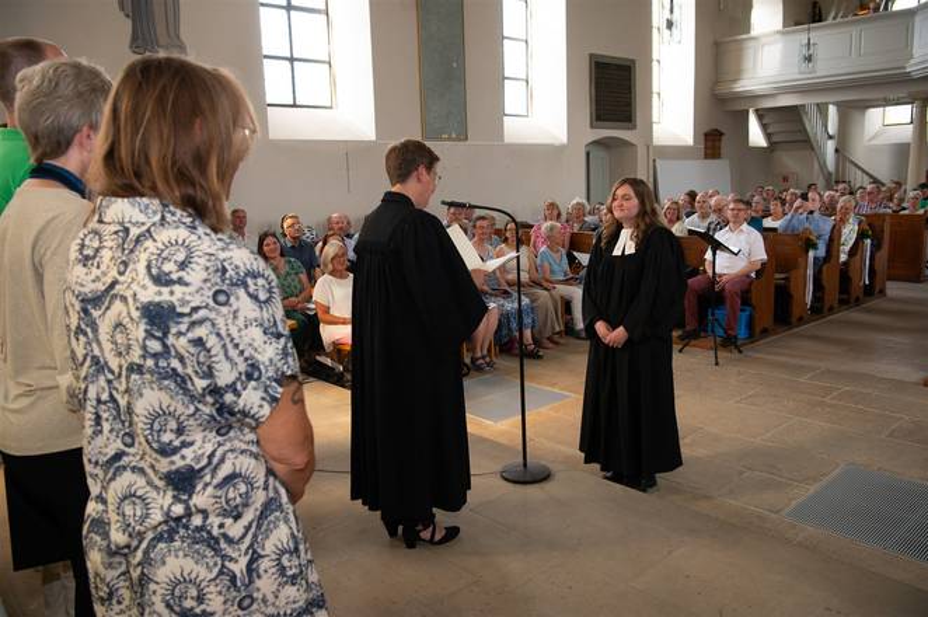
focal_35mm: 29
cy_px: 308
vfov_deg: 44.9
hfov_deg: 63.7
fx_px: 747
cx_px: 464
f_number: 5
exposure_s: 1/200
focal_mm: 29
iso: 1250
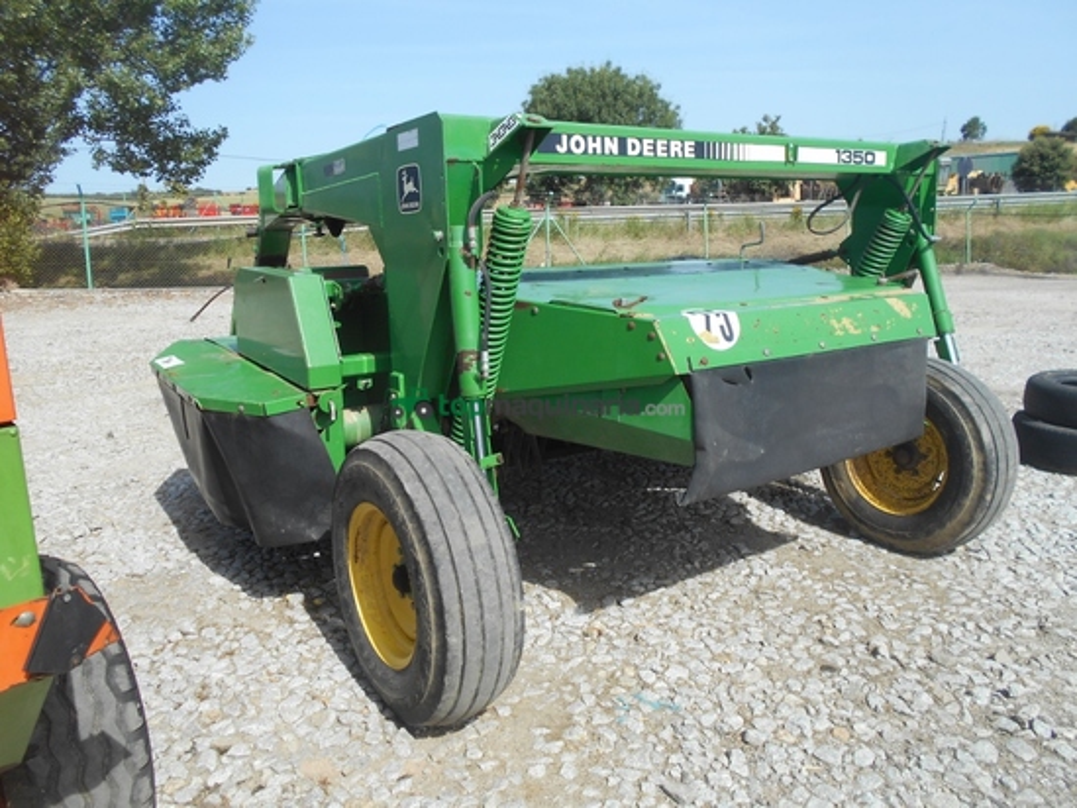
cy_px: 404
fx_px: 809
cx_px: 538
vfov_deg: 53.1
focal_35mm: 26
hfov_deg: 67.3
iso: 80
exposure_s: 1/800
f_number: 3.2
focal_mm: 4.6
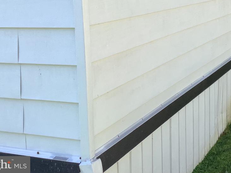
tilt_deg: -4.5
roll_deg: +2.2
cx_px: 202
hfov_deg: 30.5
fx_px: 407
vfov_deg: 23.1
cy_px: 4
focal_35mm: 61
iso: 25
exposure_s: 1/515
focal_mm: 3.3
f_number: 2.4
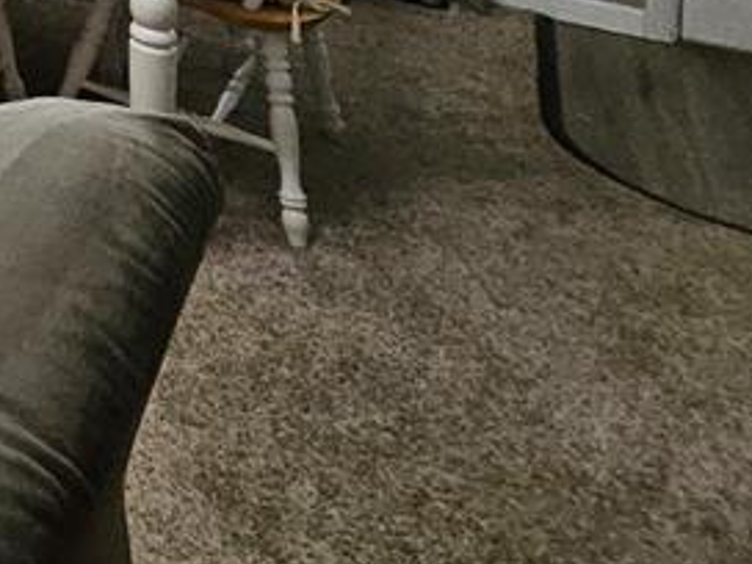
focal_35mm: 49
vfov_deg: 21.7
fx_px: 1064
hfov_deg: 24.7
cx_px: -489
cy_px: -395
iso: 320
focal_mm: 1.74
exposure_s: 1/60
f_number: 2.2
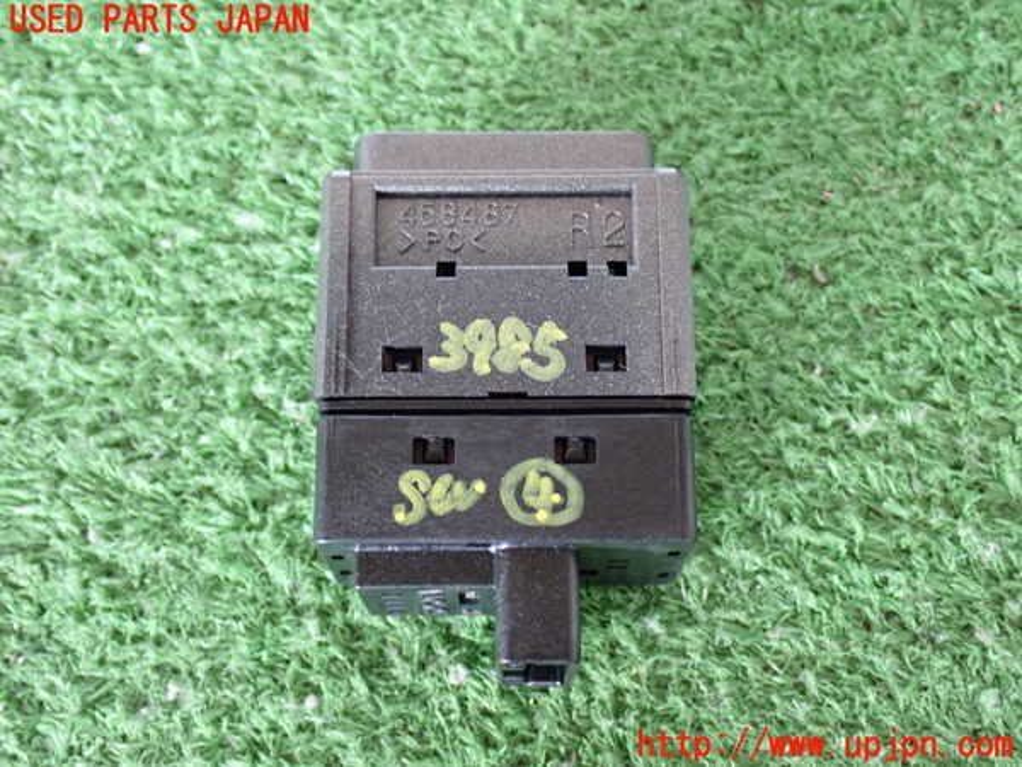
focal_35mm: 50
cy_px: 384
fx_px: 1476
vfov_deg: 29.1
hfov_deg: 38.2
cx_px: 511
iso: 800
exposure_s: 1/40
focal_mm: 9.01
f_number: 3.2
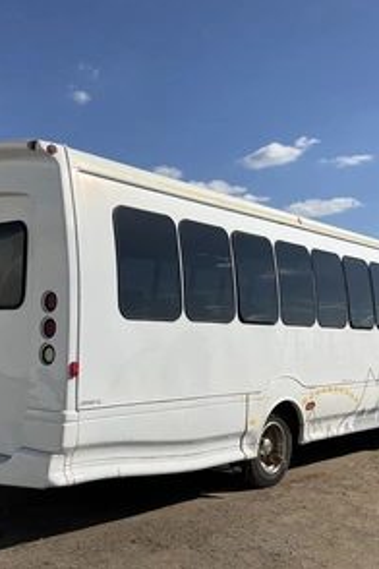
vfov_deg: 47.4
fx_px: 647
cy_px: 283
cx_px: 151
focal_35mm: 41
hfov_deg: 32.5
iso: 25
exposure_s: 1/3788
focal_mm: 3
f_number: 1.8
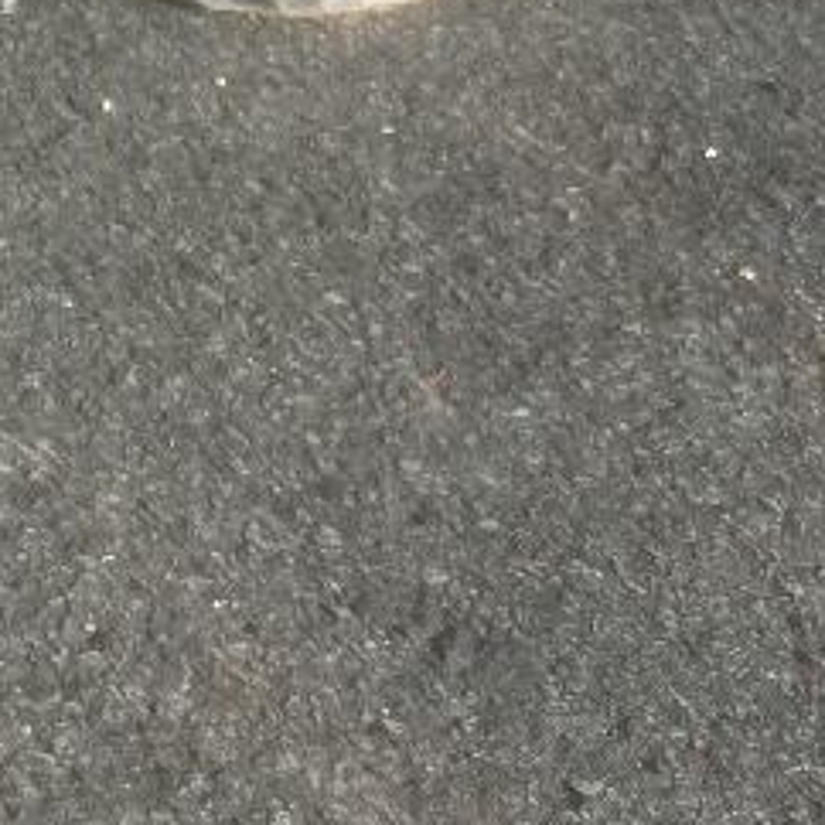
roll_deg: -1.7
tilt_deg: -23.8
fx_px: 3074
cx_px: -1043
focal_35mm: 114
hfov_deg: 12.5
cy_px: -368
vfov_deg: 14.4
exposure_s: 1/4274
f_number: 1.5
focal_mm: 5.7
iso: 50
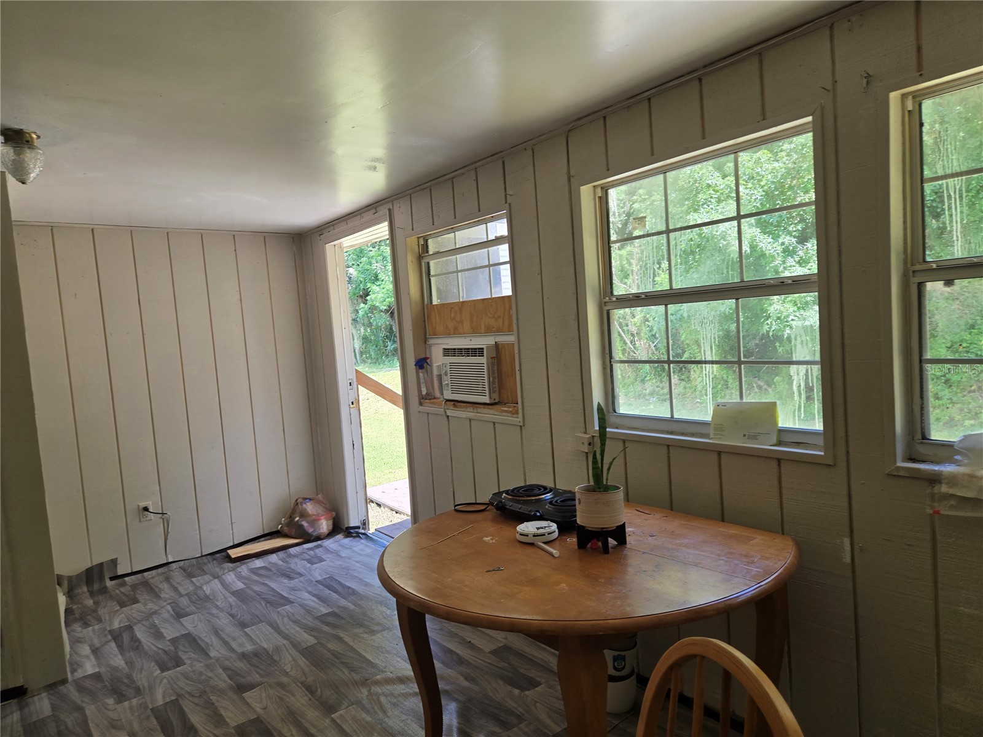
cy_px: 368
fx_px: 653
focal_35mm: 23
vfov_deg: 58.9
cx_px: 492
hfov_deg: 73.9
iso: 50
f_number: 1.8
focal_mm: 5.4
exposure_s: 1/180
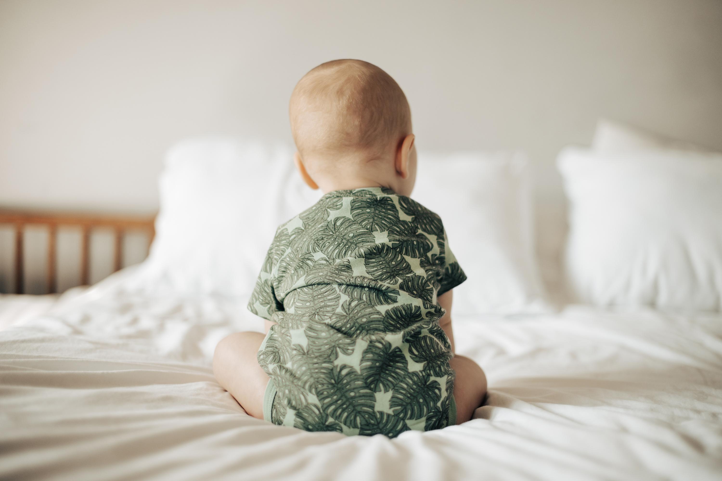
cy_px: 240
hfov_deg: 39.6
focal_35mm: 50
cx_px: 361
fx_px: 1002
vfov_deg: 27.0
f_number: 1.4
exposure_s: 1/1250
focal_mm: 50
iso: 500
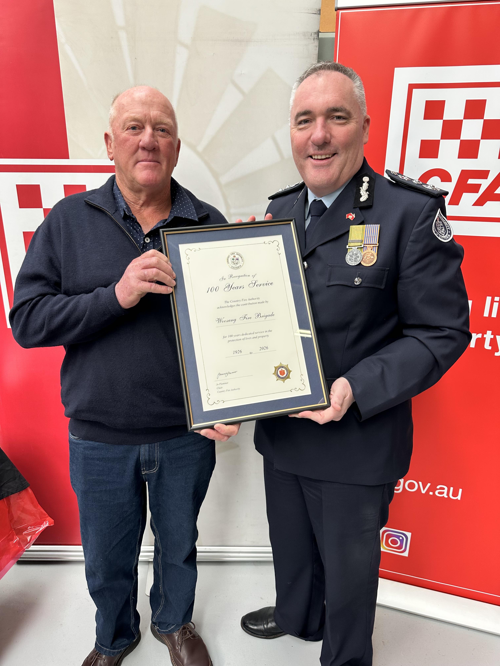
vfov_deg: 71.6
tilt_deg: -18.6
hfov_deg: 56.8
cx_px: 250
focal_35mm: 24
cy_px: 333
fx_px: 462
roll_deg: -3.0
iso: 100
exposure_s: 1/100
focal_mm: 6.86
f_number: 1.78
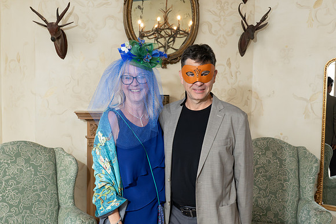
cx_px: 168
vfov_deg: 36.8
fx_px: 336
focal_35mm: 36
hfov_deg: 53.2
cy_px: 112
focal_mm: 24
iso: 2500
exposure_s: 1/200
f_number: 5
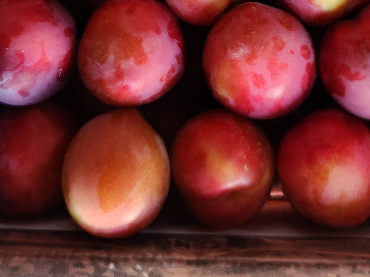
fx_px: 727
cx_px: 215
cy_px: -63
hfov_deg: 28.5
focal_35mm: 68
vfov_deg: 20.1
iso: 200
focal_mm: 5.4
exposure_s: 1/180
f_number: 1.8
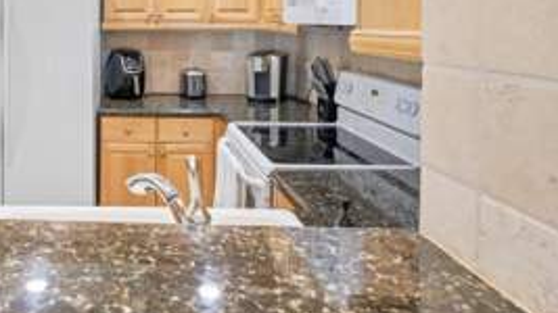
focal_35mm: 33
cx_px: 127
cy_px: 22
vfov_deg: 33.5
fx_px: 487
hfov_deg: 56.1
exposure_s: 1/1.67
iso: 500
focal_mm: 17.5
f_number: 8
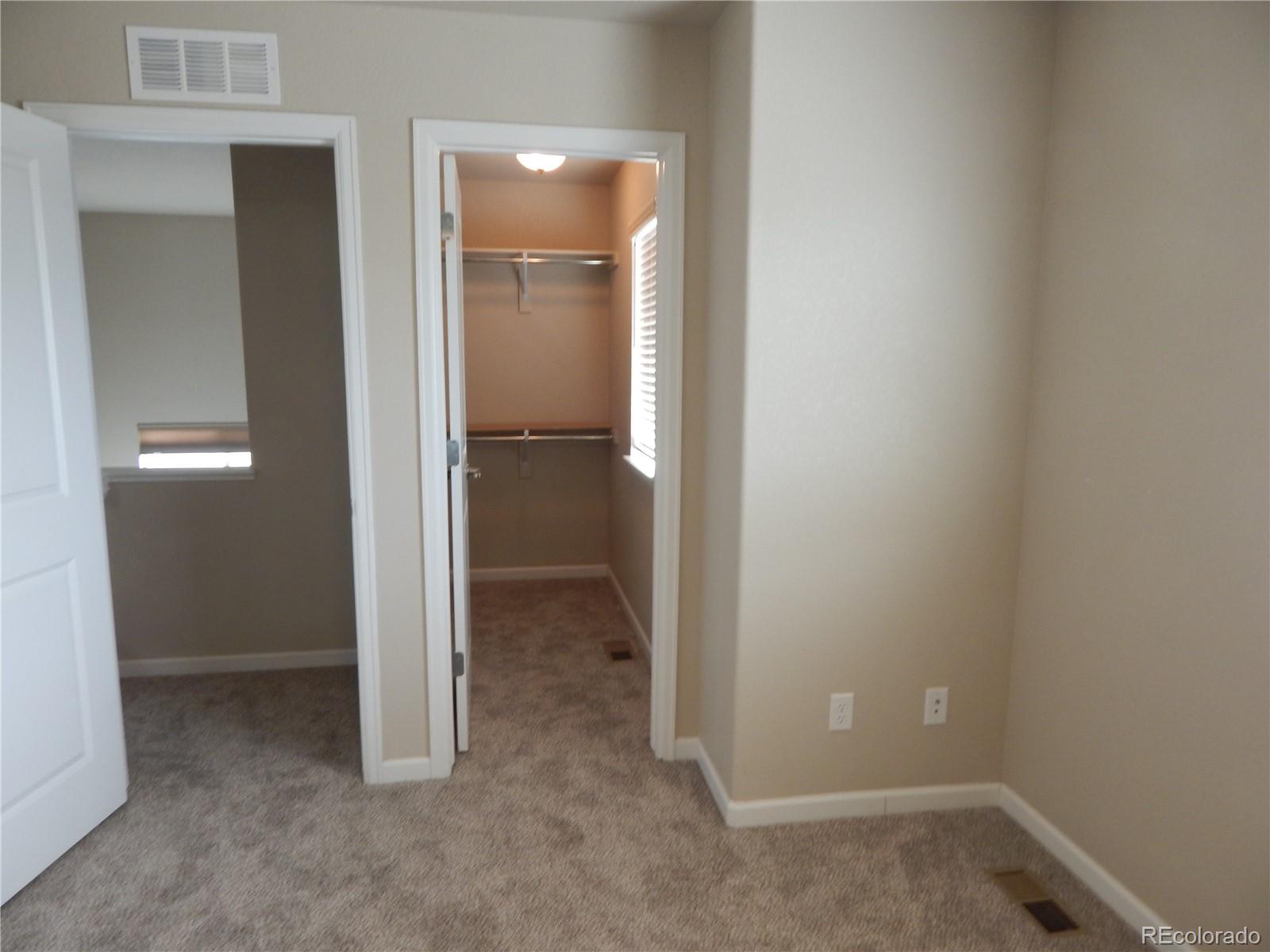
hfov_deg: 76.4
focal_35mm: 22
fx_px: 807
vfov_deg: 61.1
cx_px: 635
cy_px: 476
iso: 140
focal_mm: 4
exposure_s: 1/30
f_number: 3
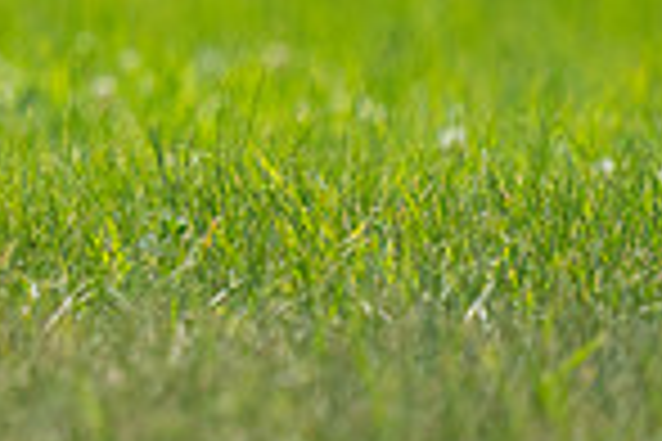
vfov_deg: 0.6
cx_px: -540
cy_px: -178
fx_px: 43670
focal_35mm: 2375
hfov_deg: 0.9
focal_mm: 600
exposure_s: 1/4000
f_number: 6.3
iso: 1600
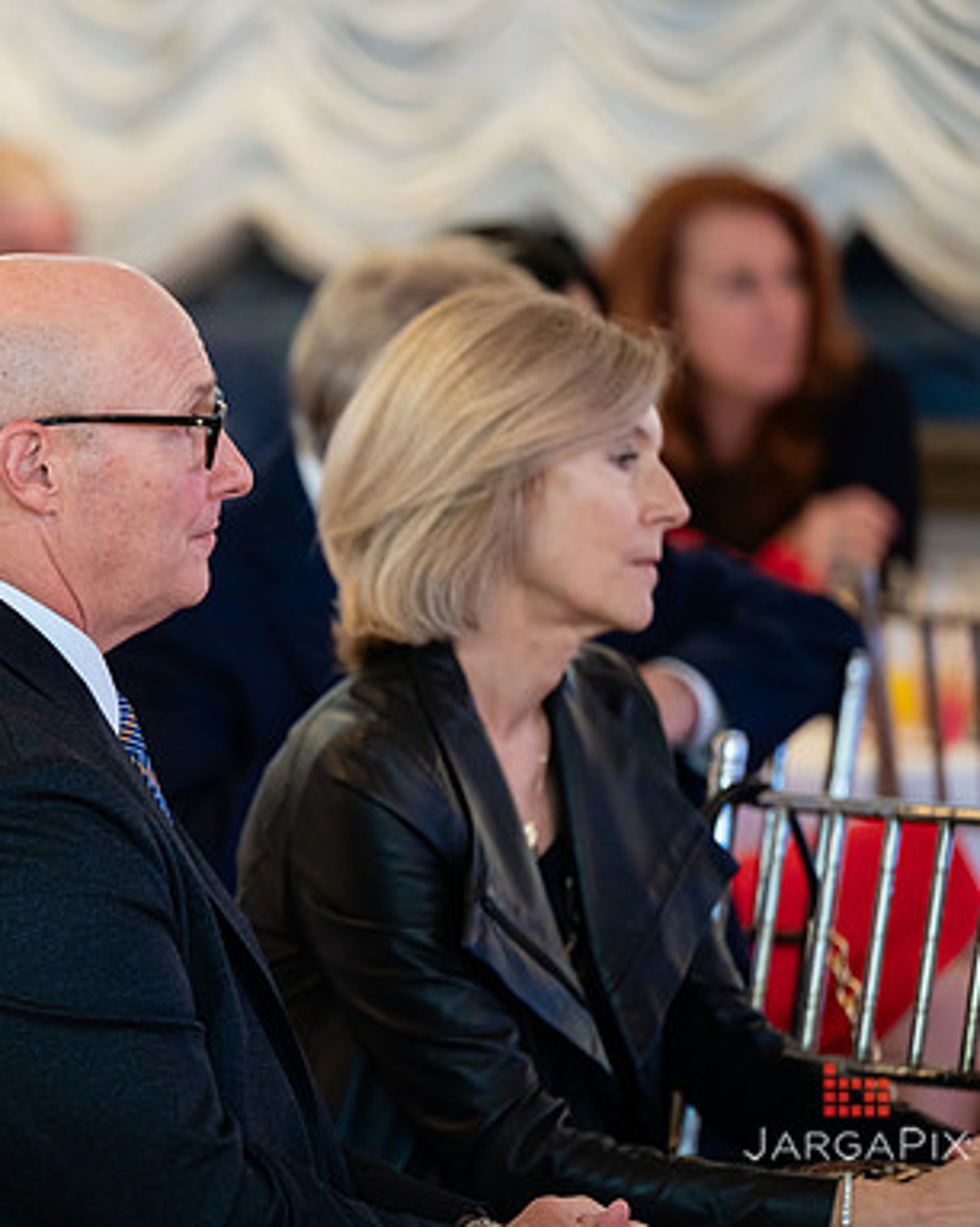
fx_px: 10414
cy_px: 612
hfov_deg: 5.4
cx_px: 122
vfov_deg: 6.7
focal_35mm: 287
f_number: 3.2
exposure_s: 1/125
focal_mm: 200
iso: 1250
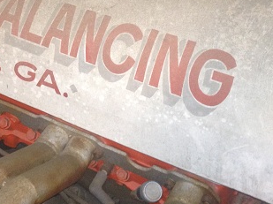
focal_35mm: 85
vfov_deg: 17.0
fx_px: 670
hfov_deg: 22.8
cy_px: 12
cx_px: 69
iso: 160
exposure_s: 1/16
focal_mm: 4.28
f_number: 2.4
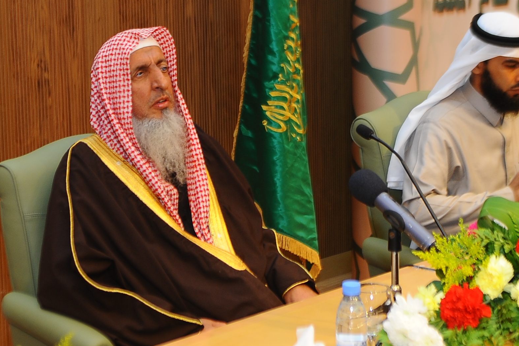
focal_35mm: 95
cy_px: 149
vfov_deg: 14.4
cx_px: 184
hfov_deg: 21.4
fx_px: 1370
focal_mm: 35
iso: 400
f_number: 2.8
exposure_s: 1/40
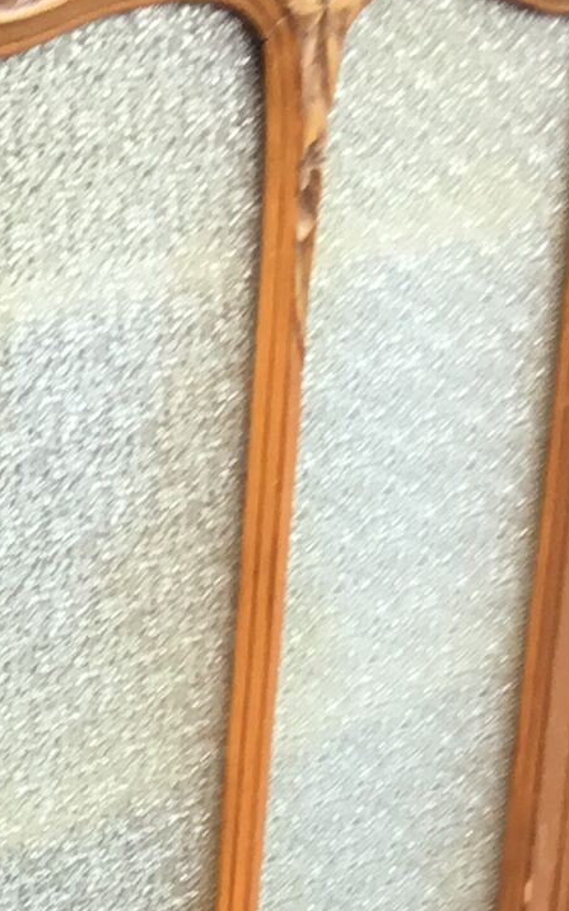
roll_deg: +2.8
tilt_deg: -22.1
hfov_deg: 8.4
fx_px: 3721
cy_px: 1410
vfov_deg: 13.1
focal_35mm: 150
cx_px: -513
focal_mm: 3.3
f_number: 2.4
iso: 25
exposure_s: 1/100
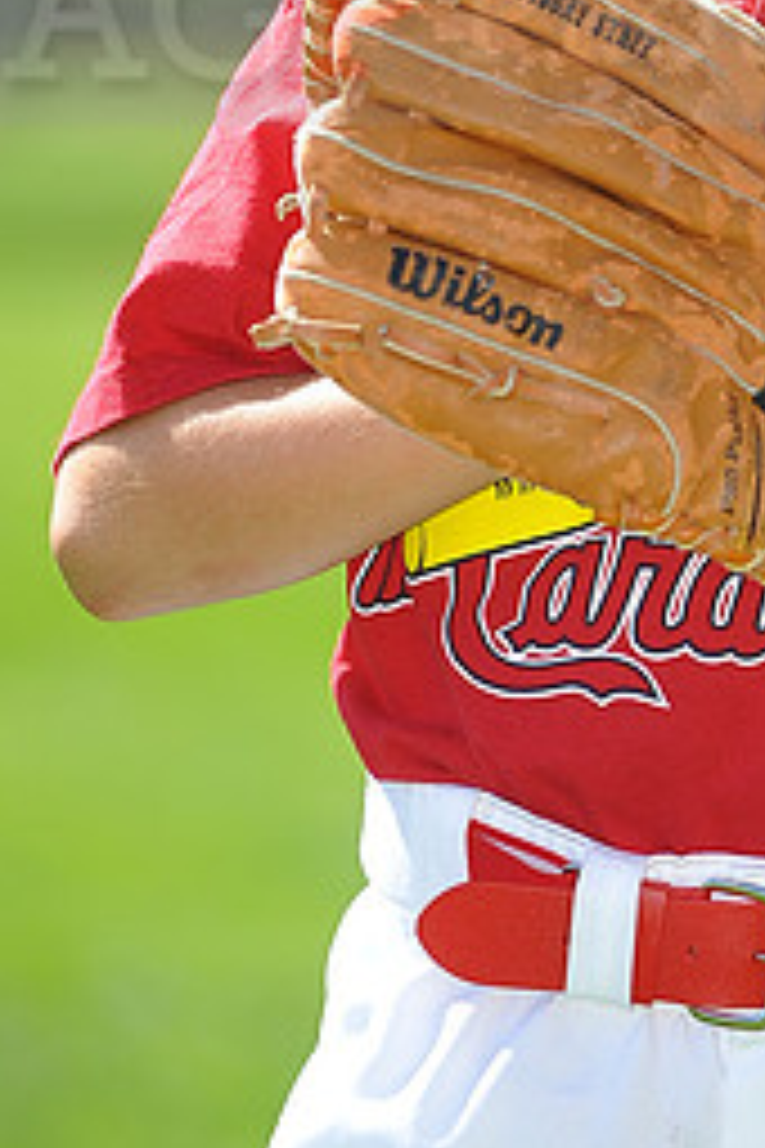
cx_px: 788
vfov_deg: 4.5
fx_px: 14470
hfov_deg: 3.0
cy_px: -18
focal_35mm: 454
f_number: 4.5
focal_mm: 200
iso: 200
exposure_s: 1/640
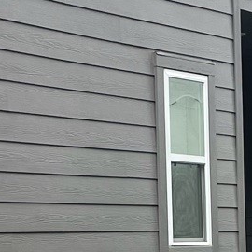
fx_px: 1433
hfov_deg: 10.0
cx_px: 198
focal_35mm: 174
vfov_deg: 9.9
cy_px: 312
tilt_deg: -1.5
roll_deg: +1.6
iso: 32
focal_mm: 4.2
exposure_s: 1/575
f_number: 1.6
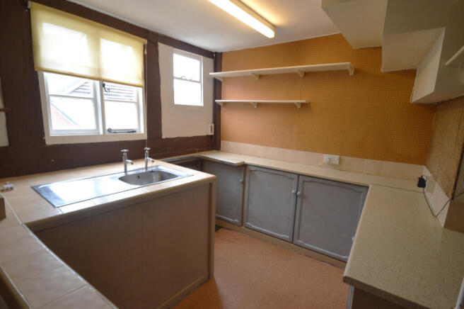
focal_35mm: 18
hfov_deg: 90.1
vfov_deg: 67.3
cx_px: 232
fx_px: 232
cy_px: 154
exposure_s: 1/60
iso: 720
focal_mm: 12
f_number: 4.5
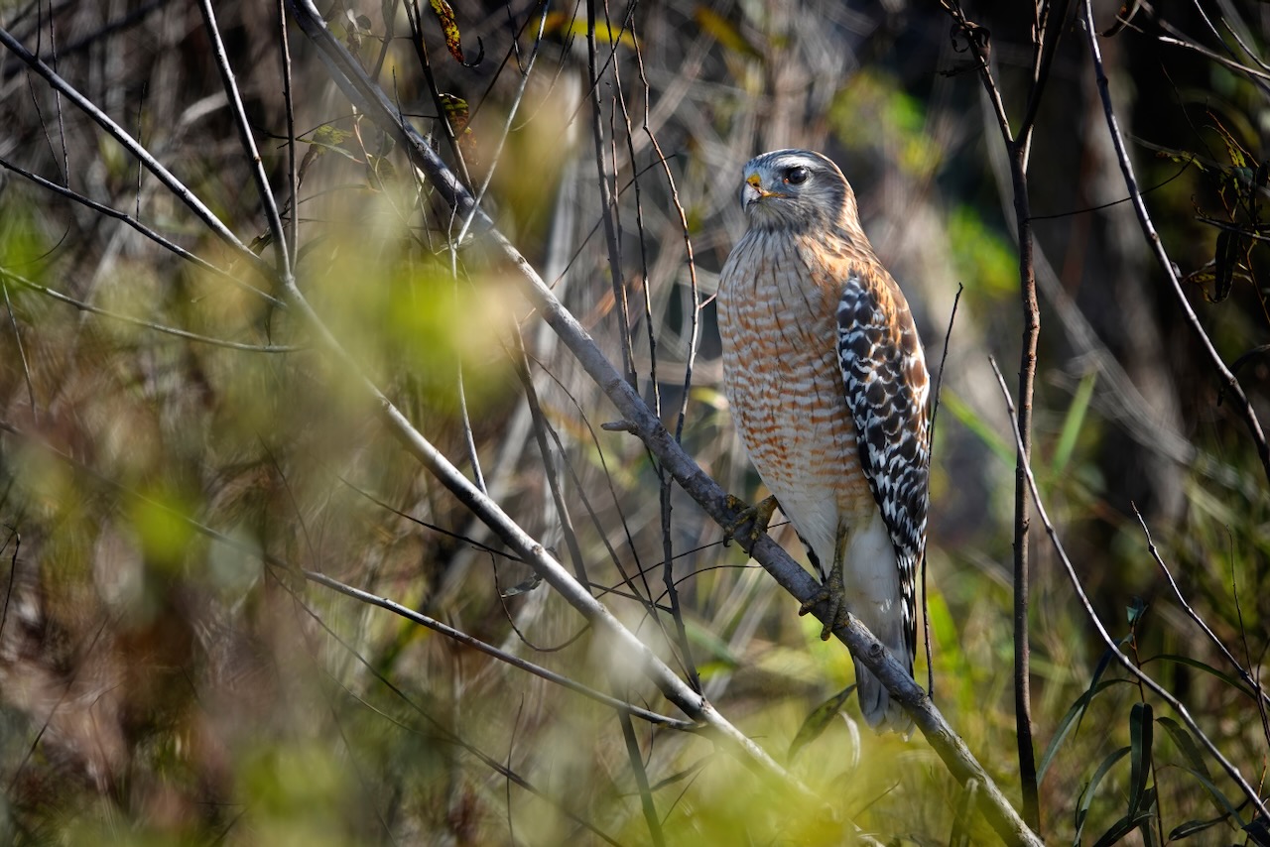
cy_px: 424
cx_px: 635
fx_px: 19300
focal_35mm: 547
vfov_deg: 2.5
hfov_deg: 3.8
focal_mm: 200.72
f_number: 4
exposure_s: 1/250
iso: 100
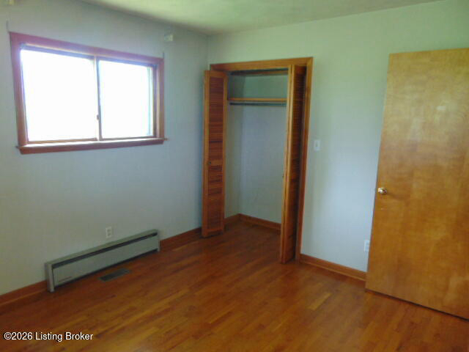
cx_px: 234
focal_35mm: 25
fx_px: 339
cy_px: 176
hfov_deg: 69.4
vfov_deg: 54.9
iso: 200
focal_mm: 4.5
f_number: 3
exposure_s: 1/30
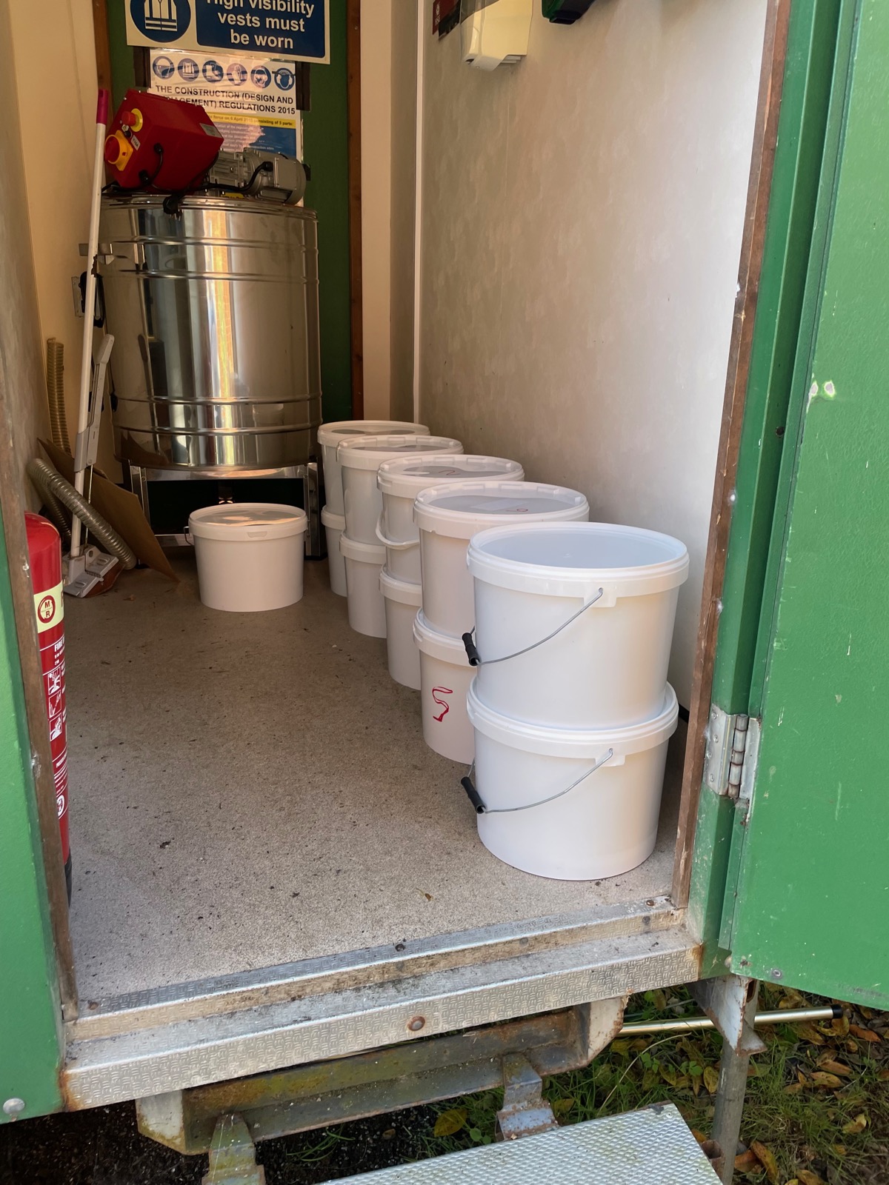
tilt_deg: -15.7
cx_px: 444
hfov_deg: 53.1
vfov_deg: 67.3
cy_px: 592
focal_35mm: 26
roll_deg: -1.6
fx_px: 890
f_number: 1.6
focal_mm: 4.2
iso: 32
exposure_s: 1/148
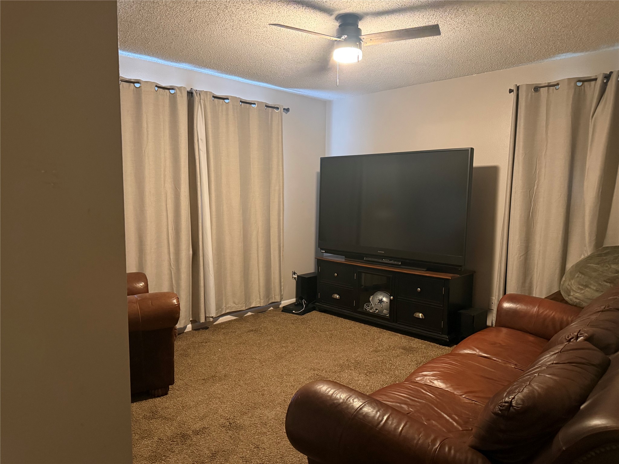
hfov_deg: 71.6
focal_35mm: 24
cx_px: 310
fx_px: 429
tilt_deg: -5.2
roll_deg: -0.3
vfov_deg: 56.8
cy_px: 232
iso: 800
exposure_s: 1/30
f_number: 1.78
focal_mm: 6.76
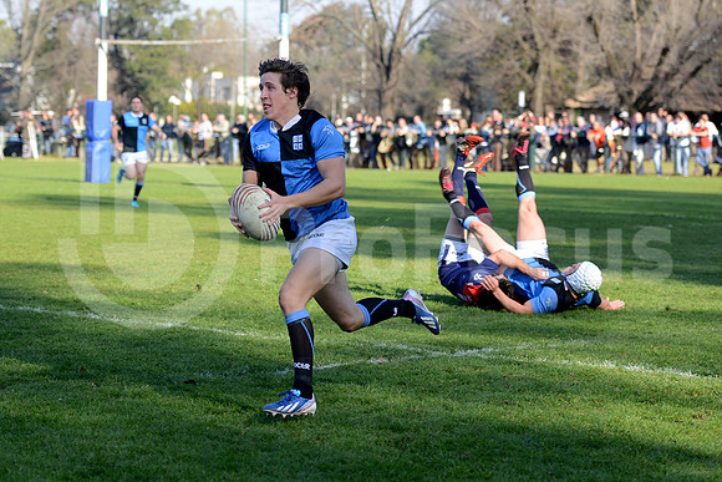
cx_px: 361
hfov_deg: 24.8
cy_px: 241
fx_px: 1645
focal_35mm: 82
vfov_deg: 16.7
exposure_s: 1/800
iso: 250
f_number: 2.8
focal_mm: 82
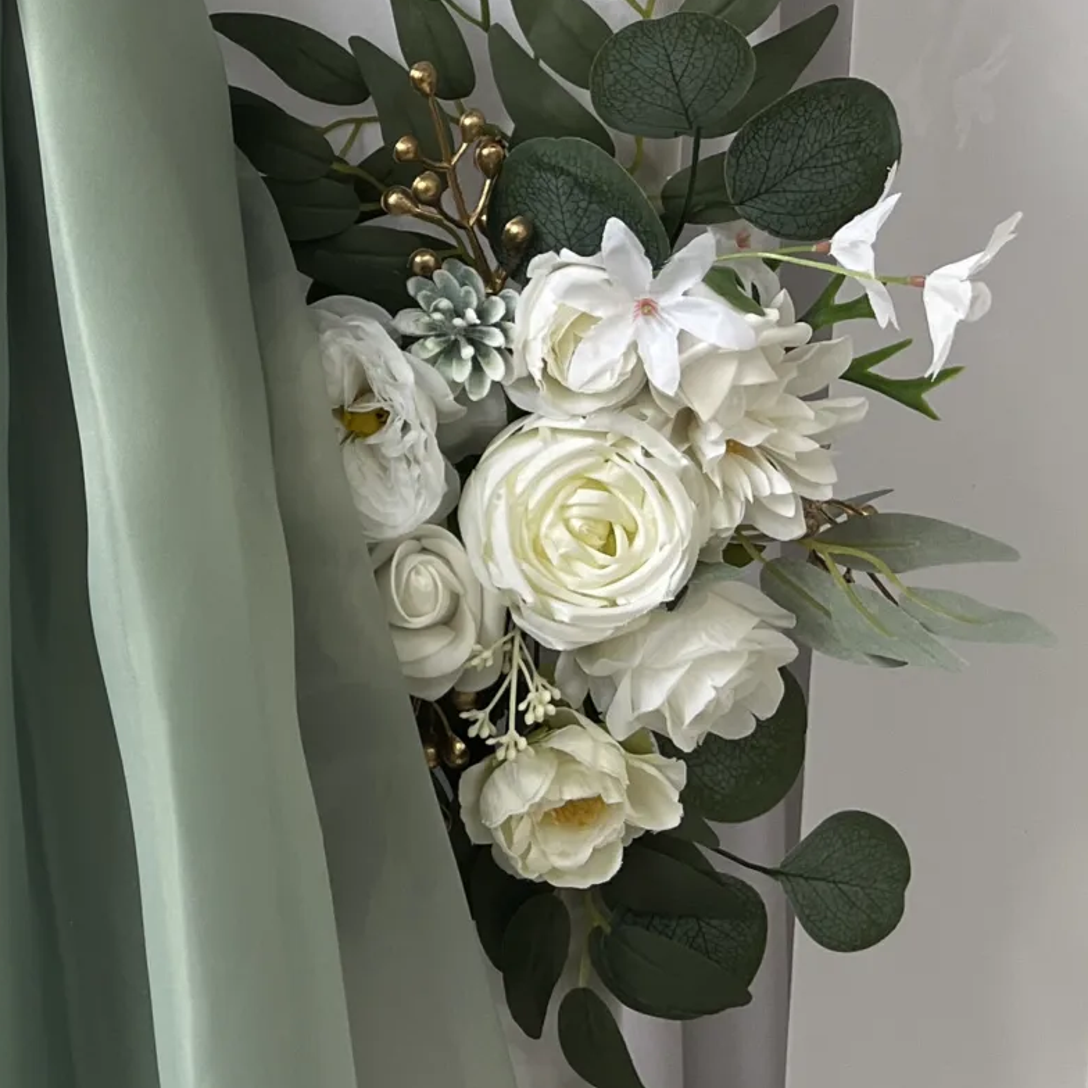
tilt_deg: -10.6
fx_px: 2667
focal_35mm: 75
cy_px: 219
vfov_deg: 22.7
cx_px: -237
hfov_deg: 21.3
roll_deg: -0.7
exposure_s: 1/100
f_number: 1.6
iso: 80
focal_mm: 5.1
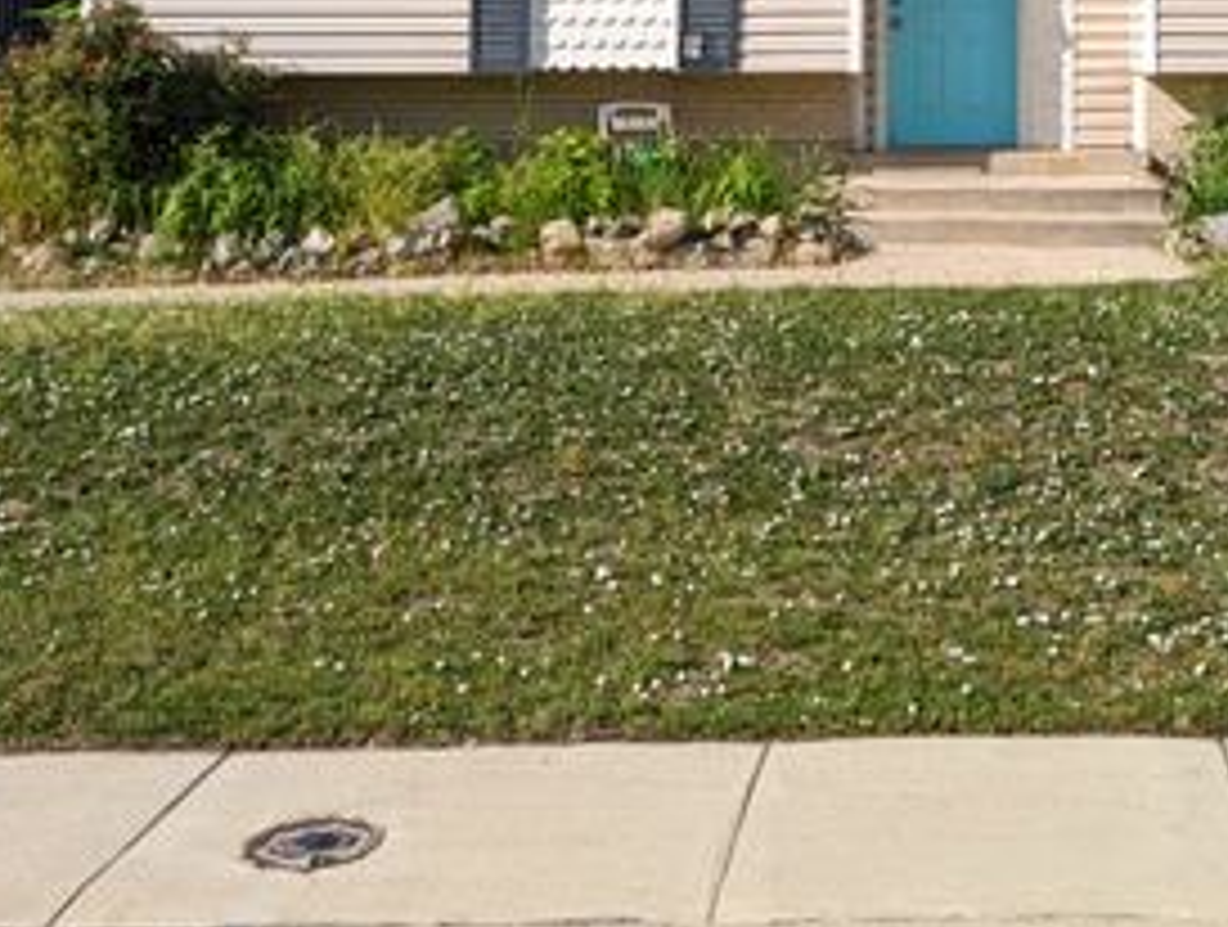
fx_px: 1991
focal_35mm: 56
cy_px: -54
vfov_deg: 24.7
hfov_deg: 33.1
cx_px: 1012
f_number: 1.85
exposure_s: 1/1984
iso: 39
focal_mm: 6.81
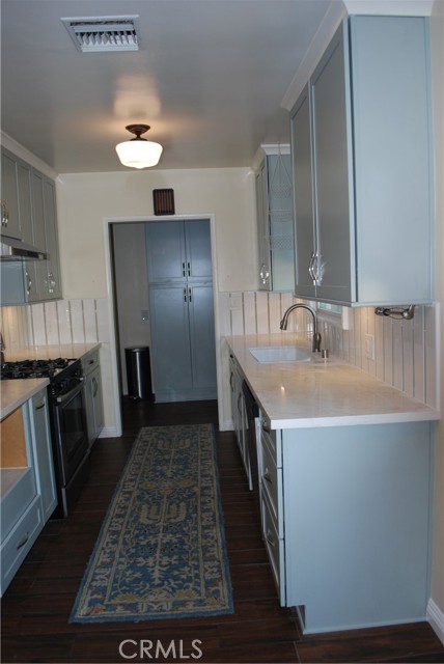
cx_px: 222
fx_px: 498
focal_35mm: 27
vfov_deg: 67.3
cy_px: 332
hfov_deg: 48.0
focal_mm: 18
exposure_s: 1/60
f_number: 3.5
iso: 200
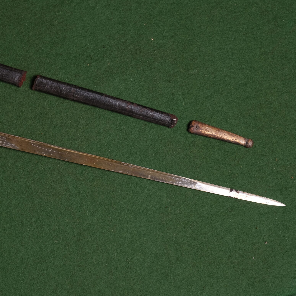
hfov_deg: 14.8
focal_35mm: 117
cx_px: 70
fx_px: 1132
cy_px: 136
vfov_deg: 14.9
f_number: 5
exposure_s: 1/160
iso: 320
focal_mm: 55
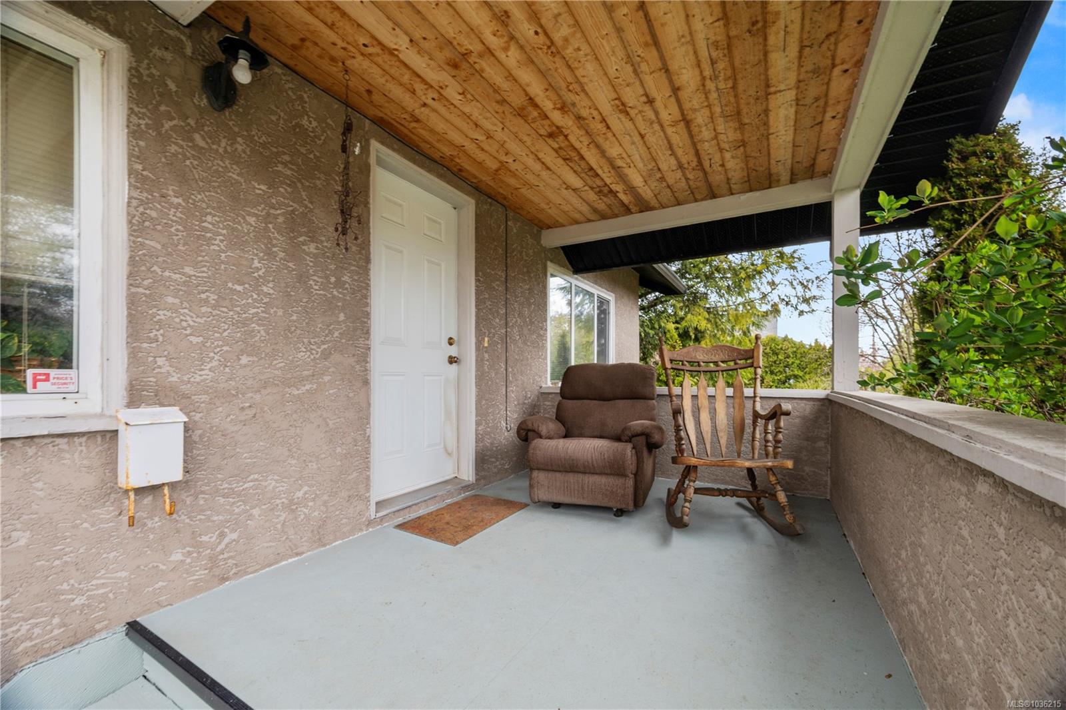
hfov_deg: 104.3
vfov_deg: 81.2
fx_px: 414
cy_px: 355
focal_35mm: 14
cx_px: 533
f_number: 7.1
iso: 400
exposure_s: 1/8
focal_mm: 14
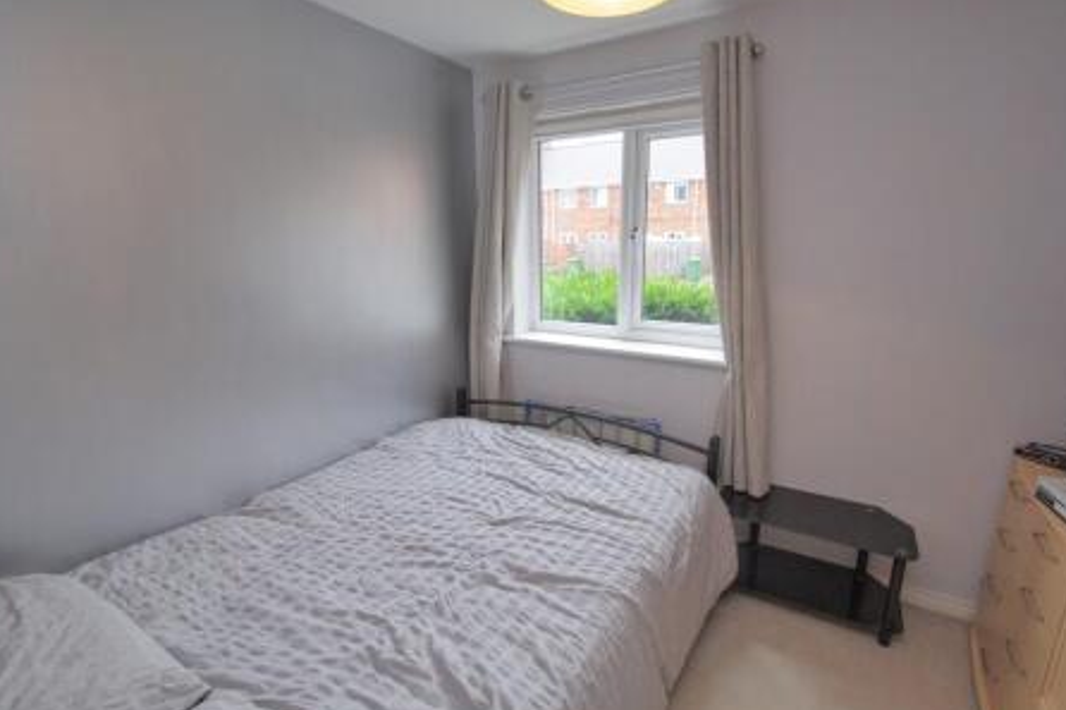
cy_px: 357
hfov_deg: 96.7
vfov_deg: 73.7
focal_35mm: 16
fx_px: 474
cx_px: 543
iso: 400
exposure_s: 1/100
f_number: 5
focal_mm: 10
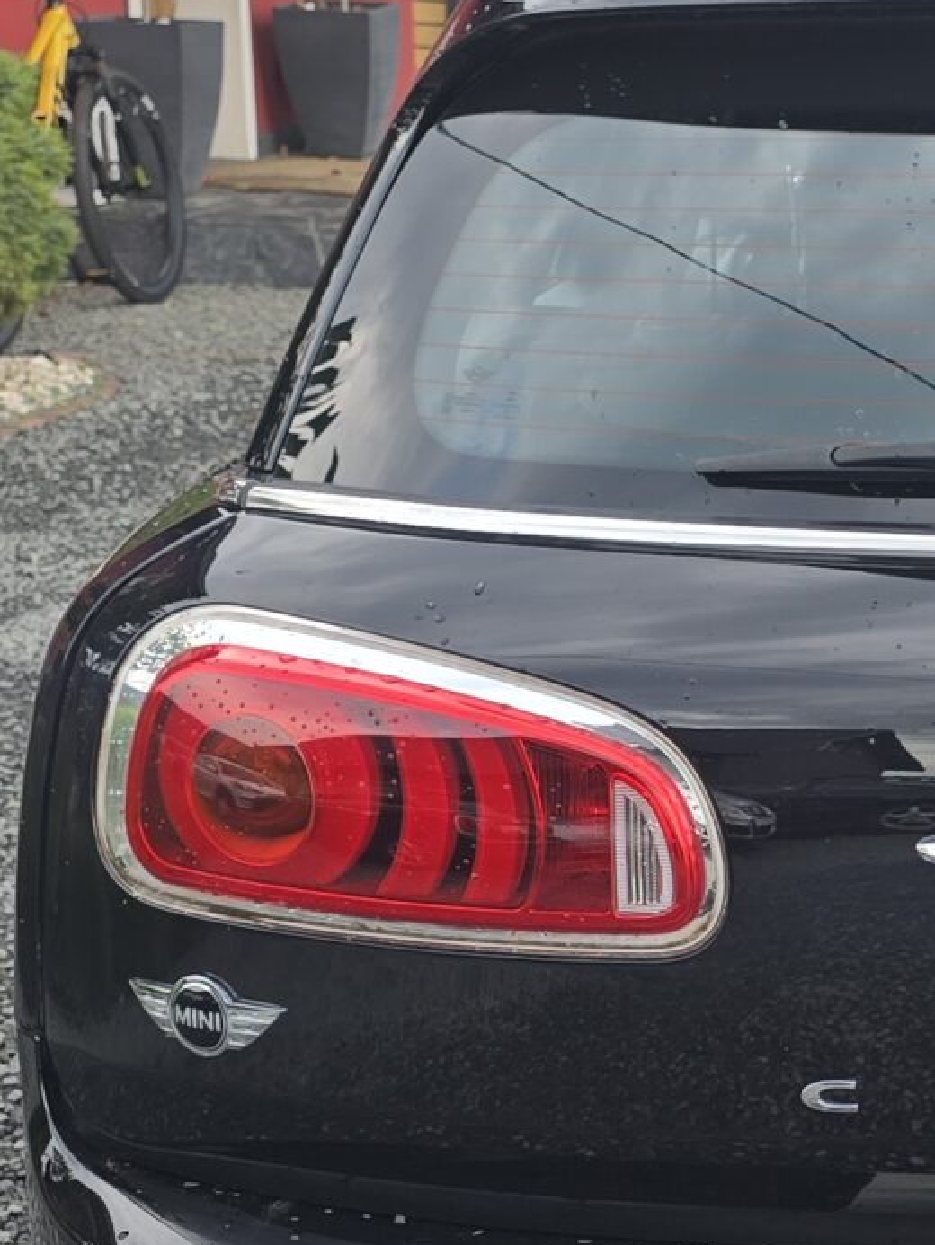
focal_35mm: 85
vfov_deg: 23.0
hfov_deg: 16.2
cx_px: 1295
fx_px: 3060
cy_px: 751
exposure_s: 1/294
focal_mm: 6.3
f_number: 1.7
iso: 12
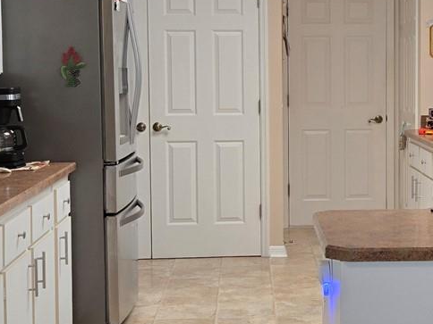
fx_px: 951
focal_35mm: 76
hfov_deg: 25.3
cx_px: 333
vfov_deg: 19.4
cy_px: 137
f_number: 1.8
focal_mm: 5.4
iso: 80
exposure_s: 1/120
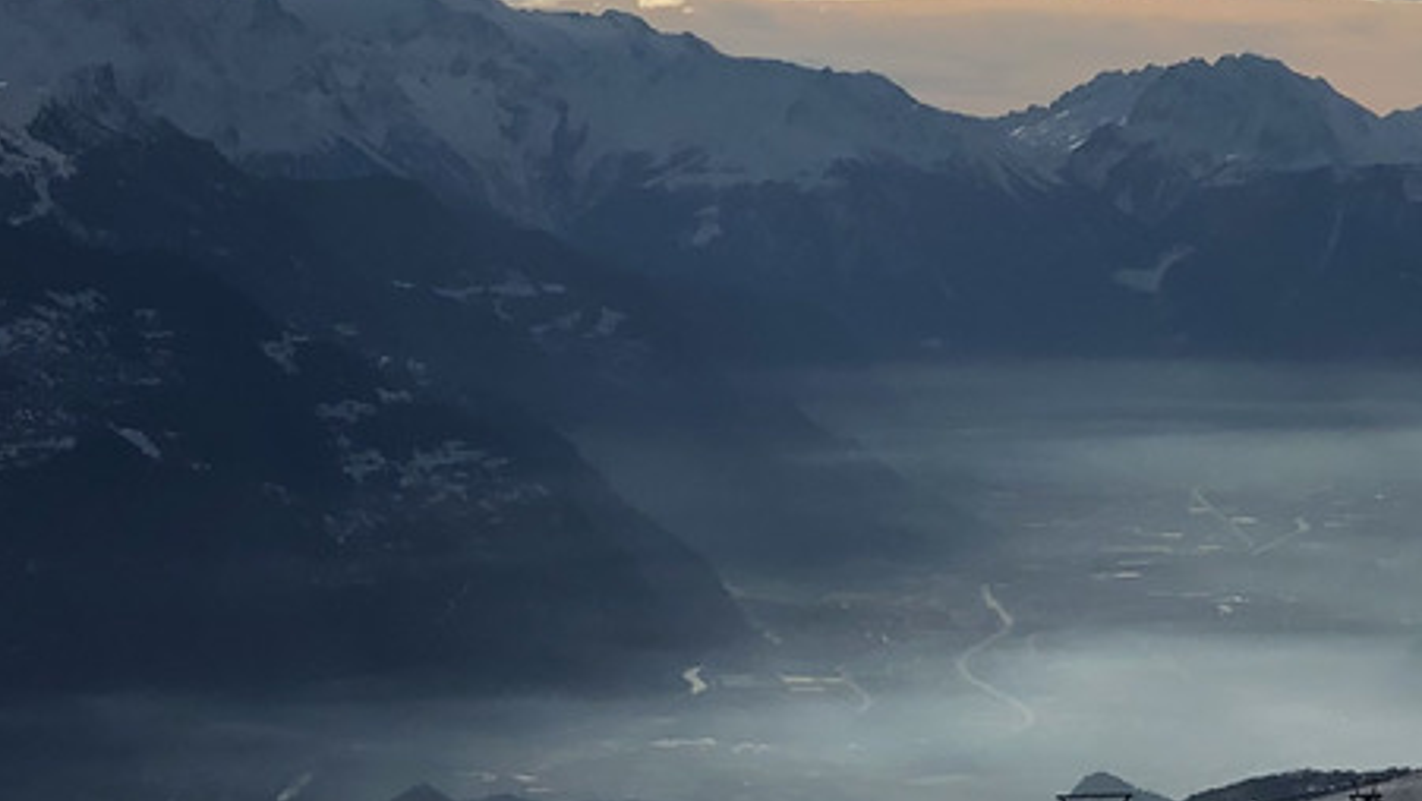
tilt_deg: -0.2
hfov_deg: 10.7
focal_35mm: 201
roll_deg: -1.1
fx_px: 7581
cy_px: 28
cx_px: 189
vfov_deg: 6.0
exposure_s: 1/5348
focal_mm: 6
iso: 16
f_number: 2.4
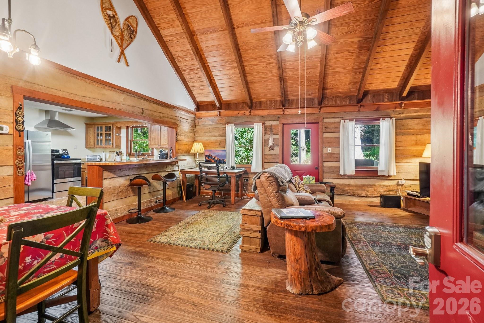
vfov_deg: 77.3
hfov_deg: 100.4
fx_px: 202
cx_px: 242
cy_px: 162
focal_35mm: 15
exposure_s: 1/6
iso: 400
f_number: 8
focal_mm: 10
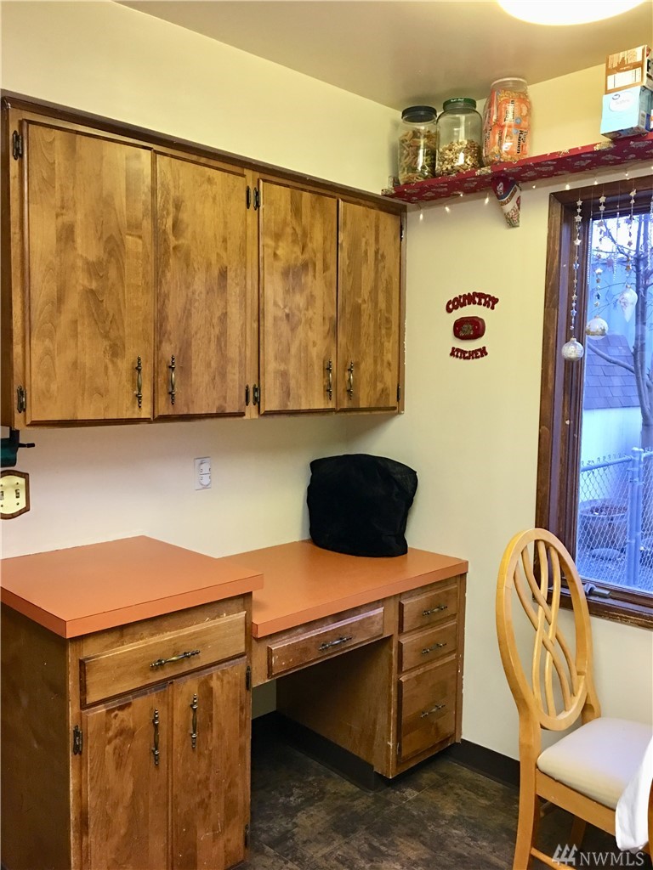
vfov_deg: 61.7
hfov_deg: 48.2
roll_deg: -0.9
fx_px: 729
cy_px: 435
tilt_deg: -4.4
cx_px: 326
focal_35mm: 29
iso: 100
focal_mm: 4.15
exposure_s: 1/15
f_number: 2.2
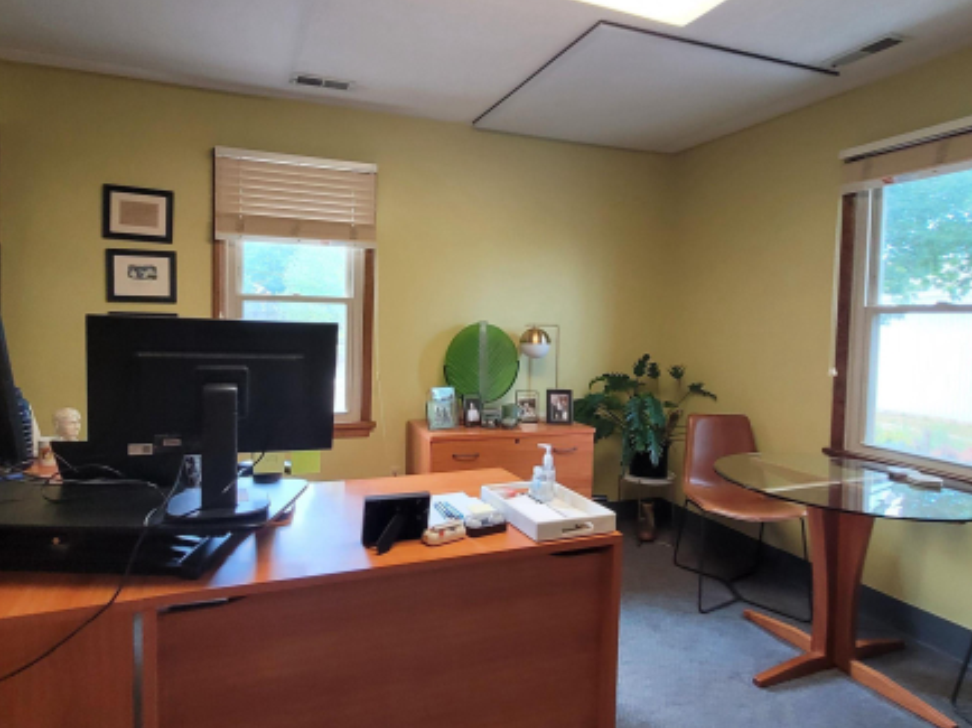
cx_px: 422
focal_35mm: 20
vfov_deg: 65.8
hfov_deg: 81.4
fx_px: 561
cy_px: 334
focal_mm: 1.74
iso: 125
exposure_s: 1/60
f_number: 2.2
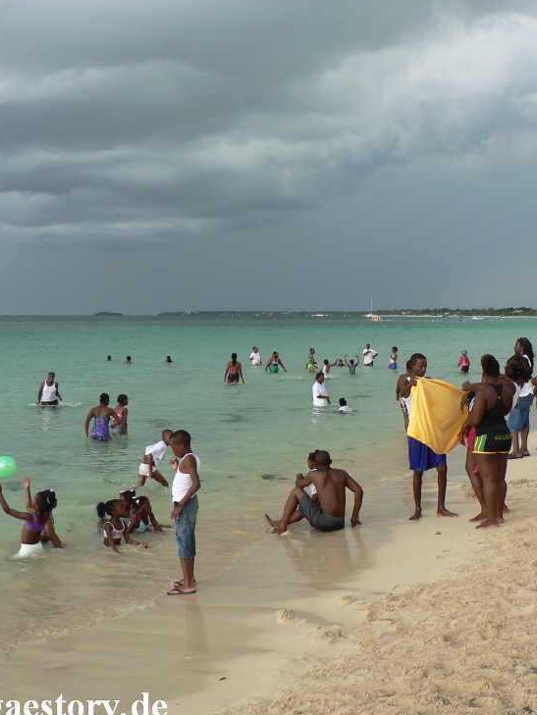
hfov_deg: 30.2
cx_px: 313
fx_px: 993
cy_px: 360
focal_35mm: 48
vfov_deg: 39.7
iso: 64
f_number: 2.8
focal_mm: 6
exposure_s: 1/80
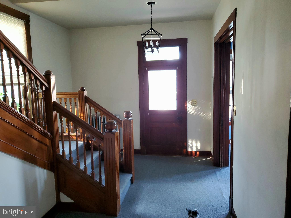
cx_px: 146
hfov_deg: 67.3
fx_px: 219
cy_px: 109
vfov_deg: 53.1
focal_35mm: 26
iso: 250
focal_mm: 4.3
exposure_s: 1/60.2
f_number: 1.5
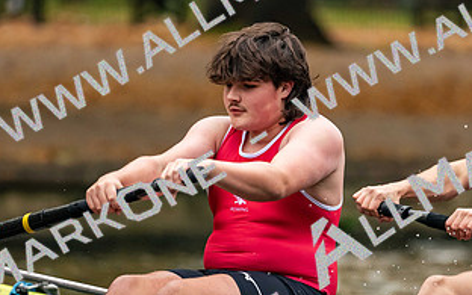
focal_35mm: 759
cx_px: 182
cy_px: 146
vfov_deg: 1.7
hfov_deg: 2.8
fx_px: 9763
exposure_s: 1/2000
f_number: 4.5
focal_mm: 400
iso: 2500
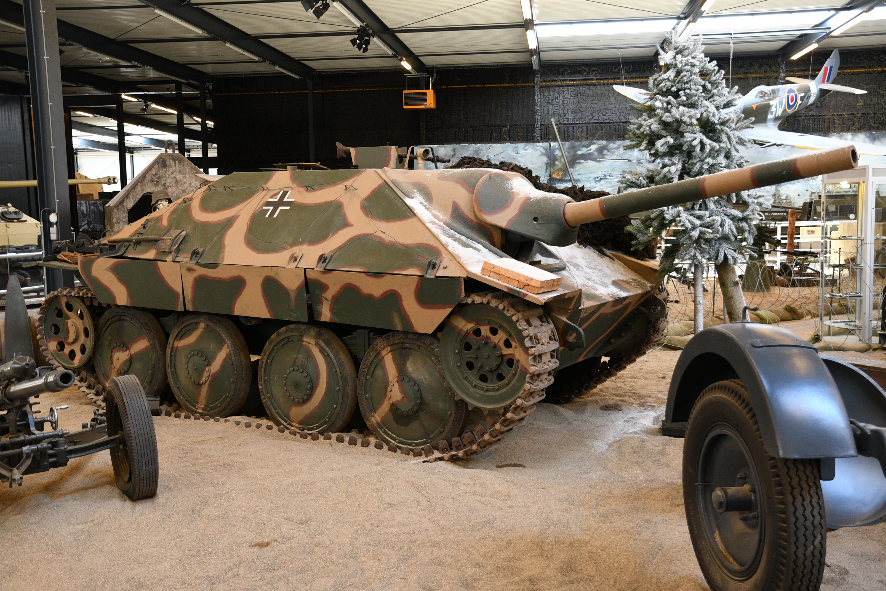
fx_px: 812
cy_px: 296
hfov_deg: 57.2
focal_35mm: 33
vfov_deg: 40.0
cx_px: 443
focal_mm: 22
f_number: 4
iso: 1000
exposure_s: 1/60
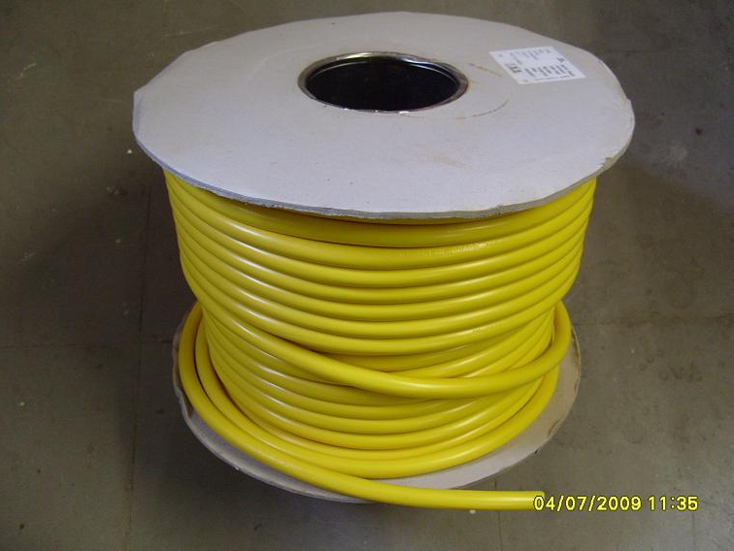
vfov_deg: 39.7
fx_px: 764
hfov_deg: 51.3
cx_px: 368
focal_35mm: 36
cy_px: 276
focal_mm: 7.8
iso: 200
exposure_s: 1/20
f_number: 2.8
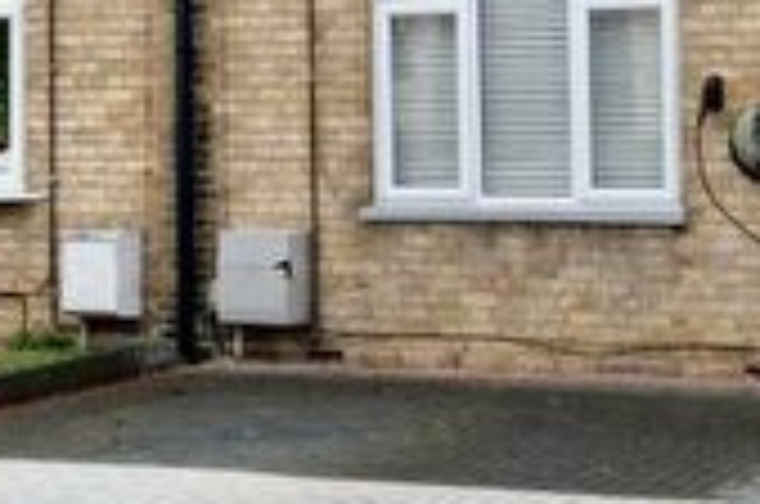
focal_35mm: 83
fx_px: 1749
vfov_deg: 15.5
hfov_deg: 24.0
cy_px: -184
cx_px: 648
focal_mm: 13.2
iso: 125
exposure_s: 1/180
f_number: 7.1
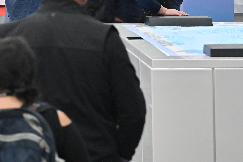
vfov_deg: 4.1
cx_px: -139
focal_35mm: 331
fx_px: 2232
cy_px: -120
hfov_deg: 6.1
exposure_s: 1/200
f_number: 5
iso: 2500
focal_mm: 92
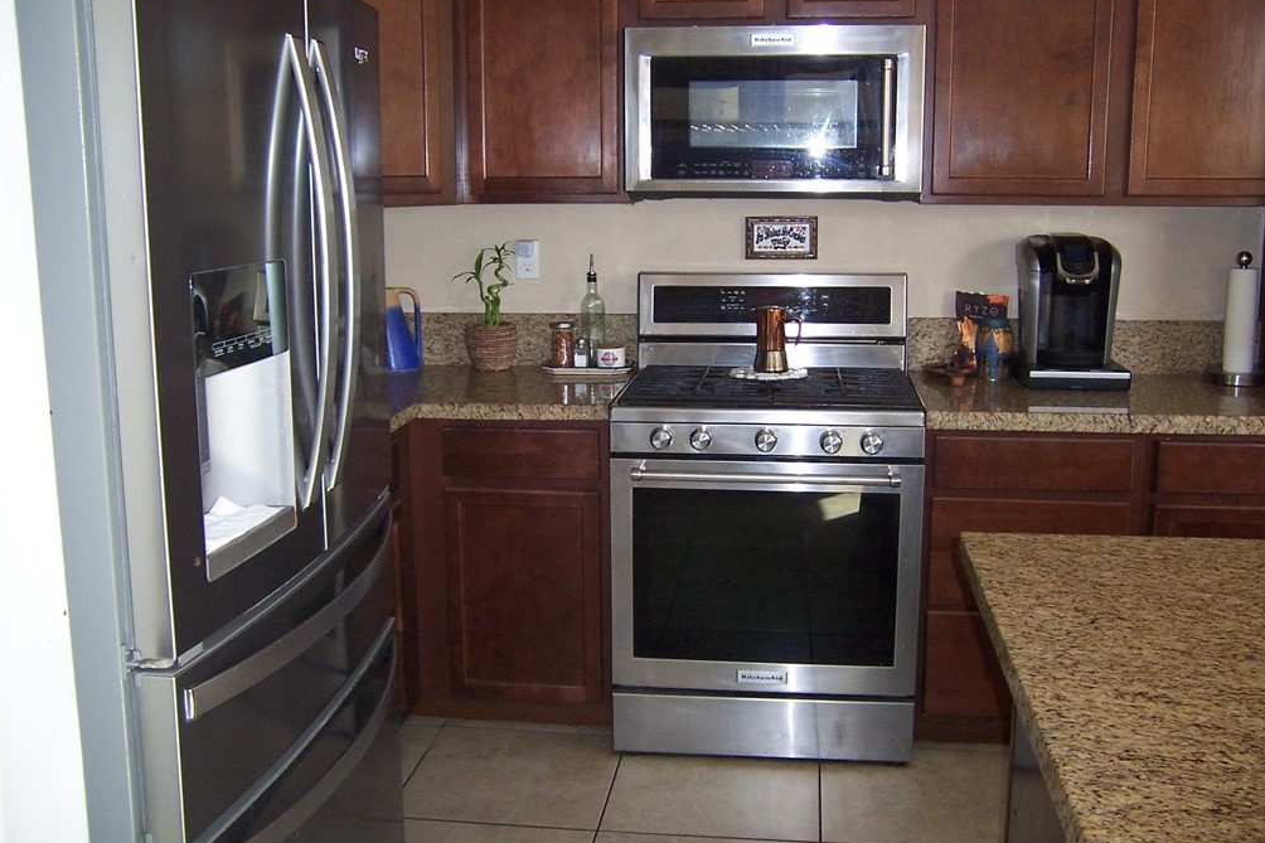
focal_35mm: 35
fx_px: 1230
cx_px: 636
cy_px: 406
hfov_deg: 54.4
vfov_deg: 37.8
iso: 140
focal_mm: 5.5
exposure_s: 1/60
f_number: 2.8
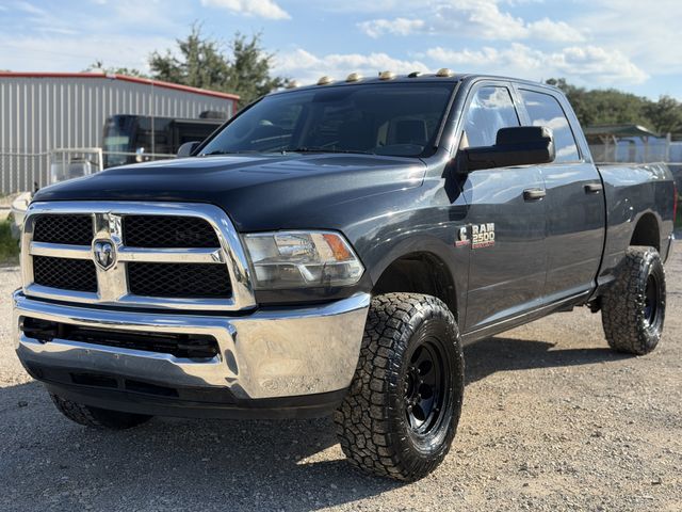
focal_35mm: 48
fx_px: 946
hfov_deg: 39.7
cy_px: 256
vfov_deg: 30.3
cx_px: 341
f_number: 1.78
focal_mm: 6.76
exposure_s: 1/2865
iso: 64
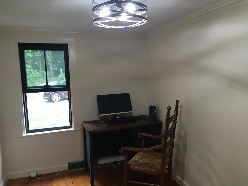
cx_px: 124
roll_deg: +0.1
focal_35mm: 29
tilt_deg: -4.6
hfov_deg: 61.7
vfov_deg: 48.2
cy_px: 93
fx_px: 208
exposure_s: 1/30
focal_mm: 4.15
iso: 50
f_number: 2.2
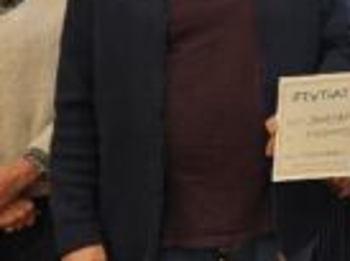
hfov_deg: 16.7
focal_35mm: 101
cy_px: 26
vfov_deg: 14.4
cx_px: 603
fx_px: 1019
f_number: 1.8
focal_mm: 5.4
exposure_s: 1/60
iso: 125
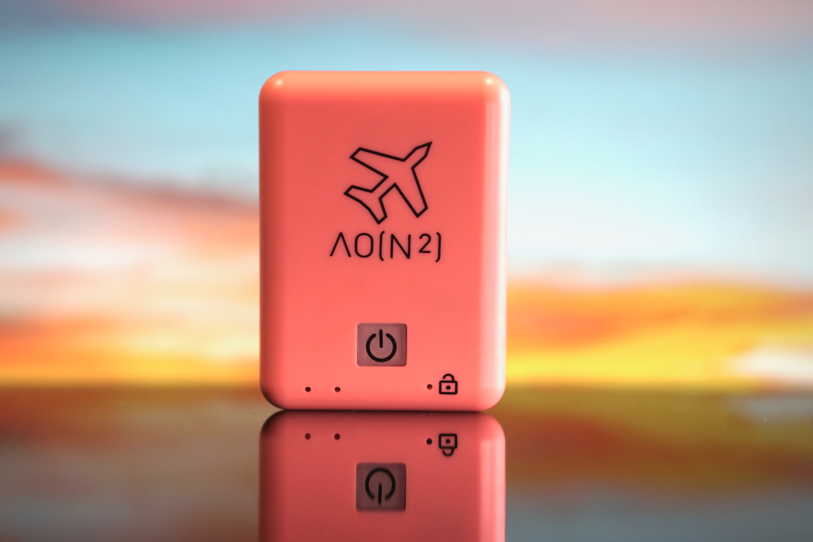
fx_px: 2032
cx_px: 327
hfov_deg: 22.6
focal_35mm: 90
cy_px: 324
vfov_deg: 15.2
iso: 200
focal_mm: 50
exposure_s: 1/100
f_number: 2
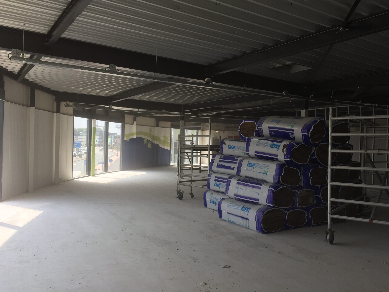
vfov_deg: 46.8
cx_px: 194
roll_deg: -0.8
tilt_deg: +0.9
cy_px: 141
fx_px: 337
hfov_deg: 60.0
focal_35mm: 30
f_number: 2.2
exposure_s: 1/501
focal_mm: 4.15
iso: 32
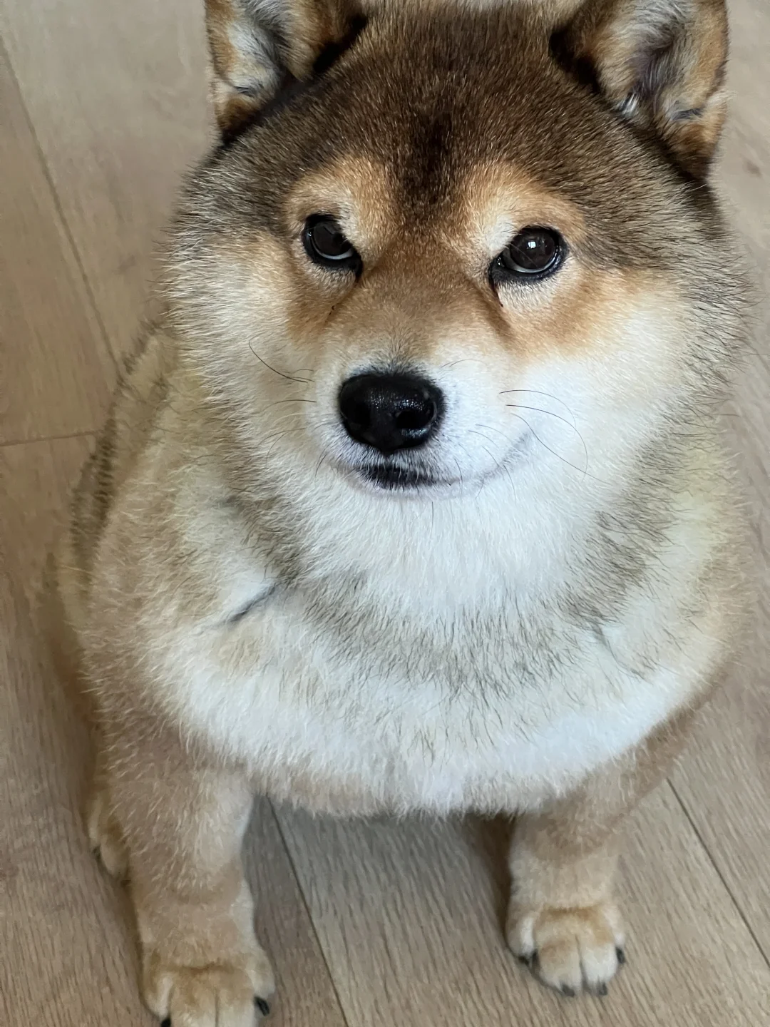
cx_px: 385
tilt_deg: -39.0
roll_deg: -2.2
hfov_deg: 19.1
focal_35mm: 77
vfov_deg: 25.3
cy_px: 514
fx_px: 2284
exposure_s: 1/60
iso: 500
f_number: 2.8
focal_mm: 9
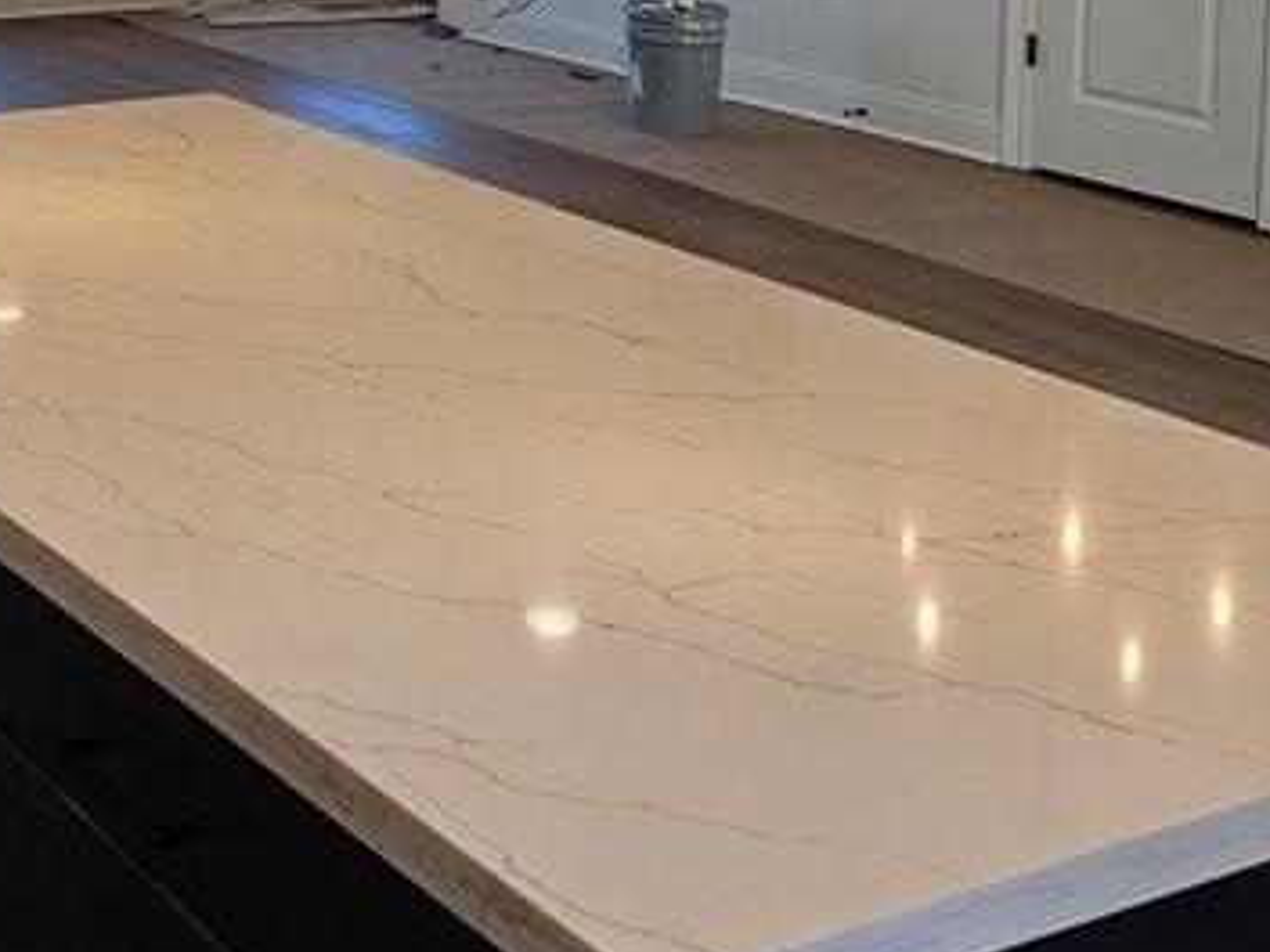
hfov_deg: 27.9
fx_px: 2458
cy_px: -184
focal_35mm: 67
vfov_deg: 20.5
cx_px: 123
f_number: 1.8
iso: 32
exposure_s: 1/120
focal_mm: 5.4
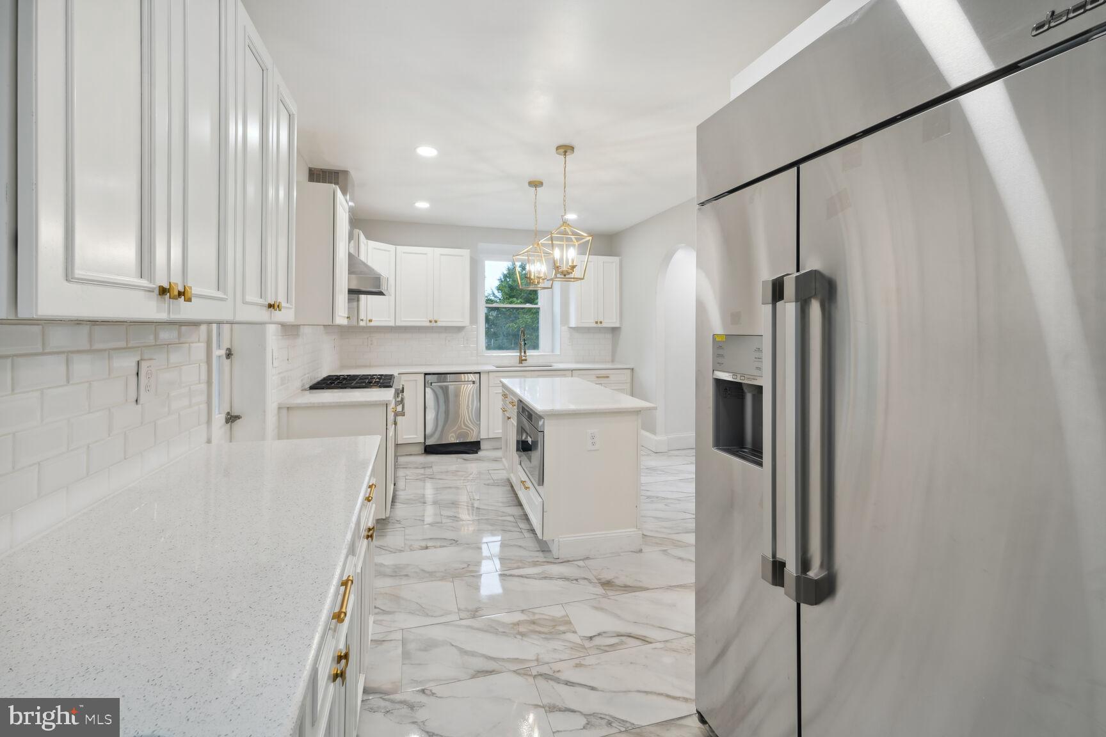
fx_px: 430
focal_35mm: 14
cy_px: 368
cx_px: 553
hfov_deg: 104.3
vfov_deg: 81.2
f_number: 8
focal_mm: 14
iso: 100
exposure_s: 1/6
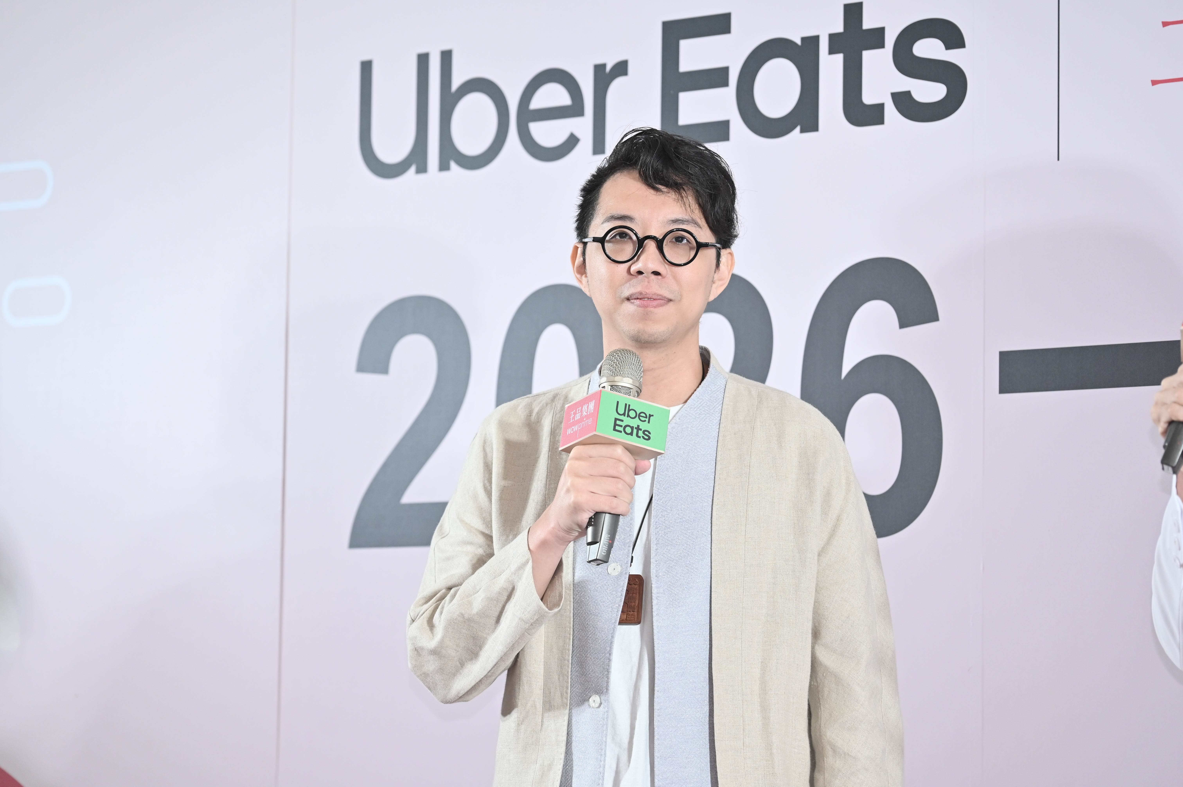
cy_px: 394
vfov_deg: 13.0
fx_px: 3448
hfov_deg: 19.5
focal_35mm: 105
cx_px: 592
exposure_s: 1/200
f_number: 4
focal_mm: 105
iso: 800
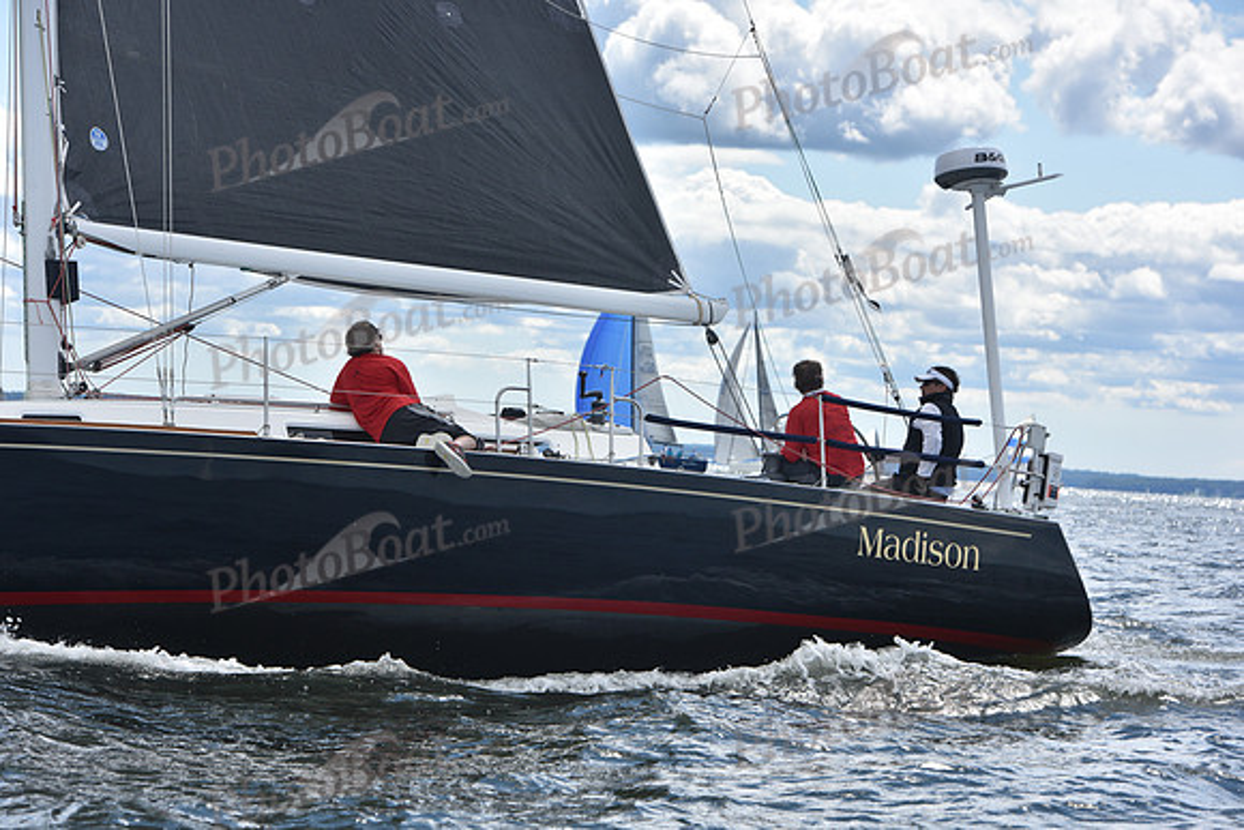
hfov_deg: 15.2
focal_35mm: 135
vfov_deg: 10.2
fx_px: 4666
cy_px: 415
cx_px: 622
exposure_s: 1/800
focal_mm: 135
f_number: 8
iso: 250
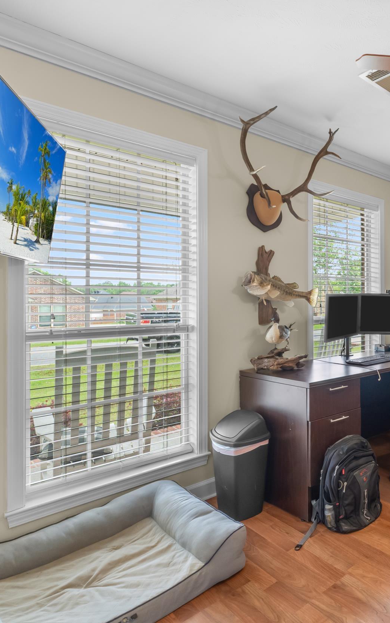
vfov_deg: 77.2
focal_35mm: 23
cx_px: 378
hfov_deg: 45.8
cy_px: 312
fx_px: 391
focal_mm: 10
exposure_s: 1/8
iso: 200
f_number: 9
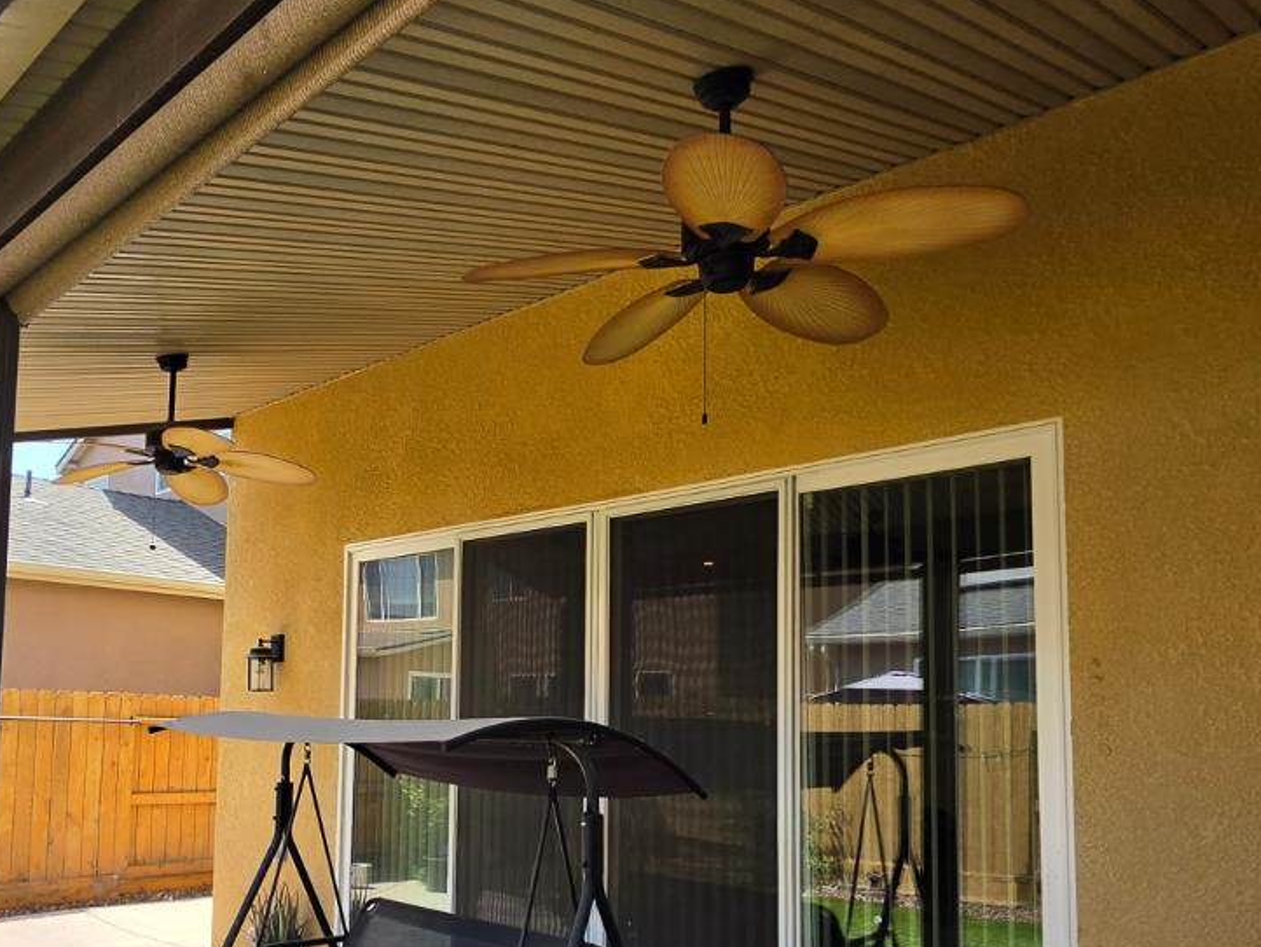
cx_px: 447
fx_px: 984
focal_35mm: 27
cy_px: 637
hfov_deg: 64.0
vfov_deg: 50.4
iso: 40
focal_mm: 2.2
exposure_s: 1/950
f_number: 1.9
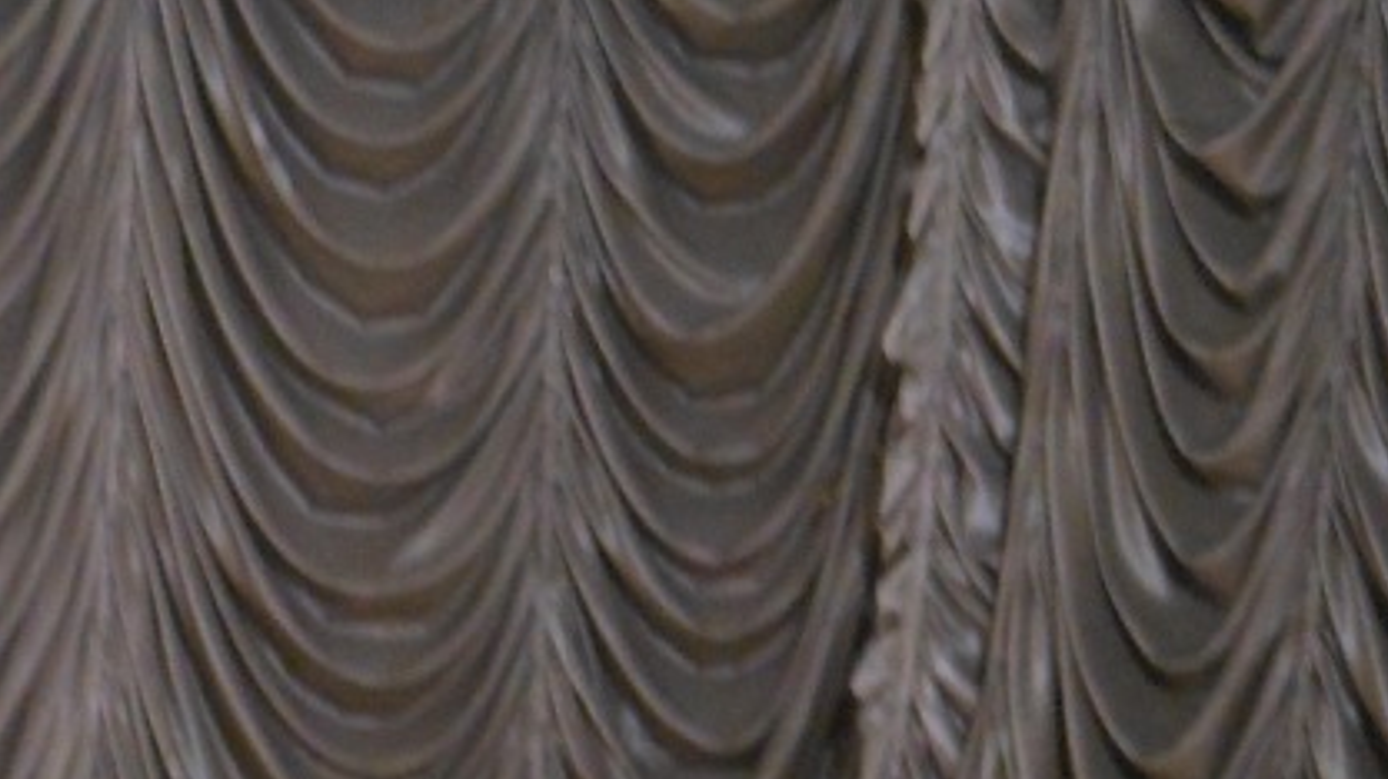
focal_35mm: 240
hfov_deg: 9.0
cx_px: 889
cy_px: 1501
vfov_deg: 5.0
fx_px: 8828
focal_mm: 13.6
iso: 400
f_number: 4.4
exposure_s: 1/5
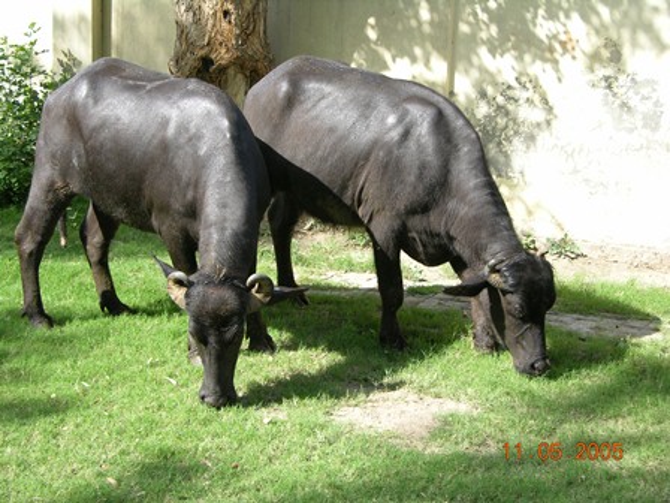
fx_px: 1200
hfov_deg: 31.2
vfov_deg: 23.7
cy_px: 252
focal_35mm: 62
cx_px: 335
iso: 50
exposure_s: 1/174
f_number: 3.2
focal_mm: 15.7
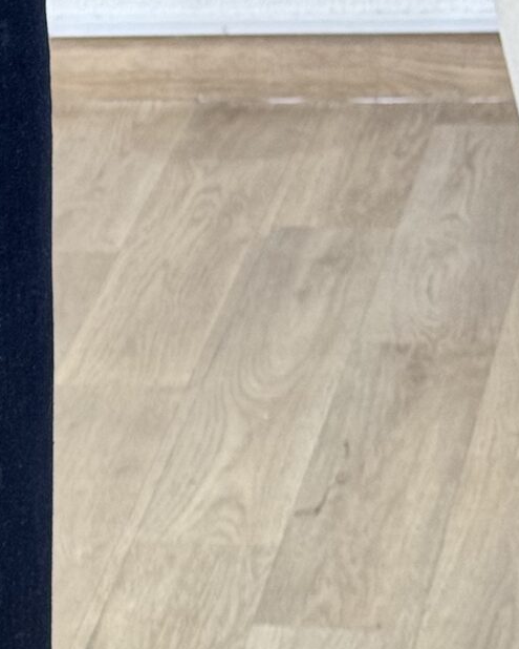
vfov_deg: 9.9
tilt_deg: -38.1
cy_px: 484
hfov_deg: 7.8
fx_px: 3722
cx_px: -376
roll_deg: +6.5
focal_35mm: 194
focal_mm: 6.76
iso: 160
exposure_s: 1/50
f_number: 1.78
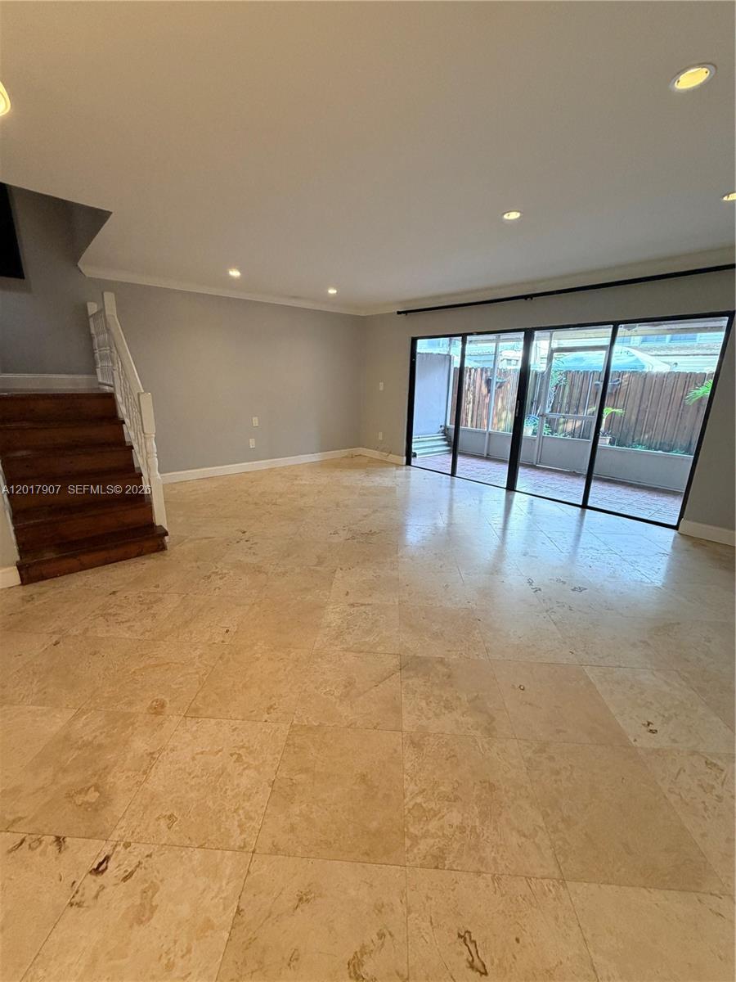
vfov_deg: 102.1
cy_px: 491
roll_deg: -0.9
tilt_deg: -16.9
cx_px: 368
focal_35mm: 14
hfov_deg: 85.7
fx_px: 397
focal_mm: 2.22
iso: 200
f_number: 2.2
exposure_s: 1/60
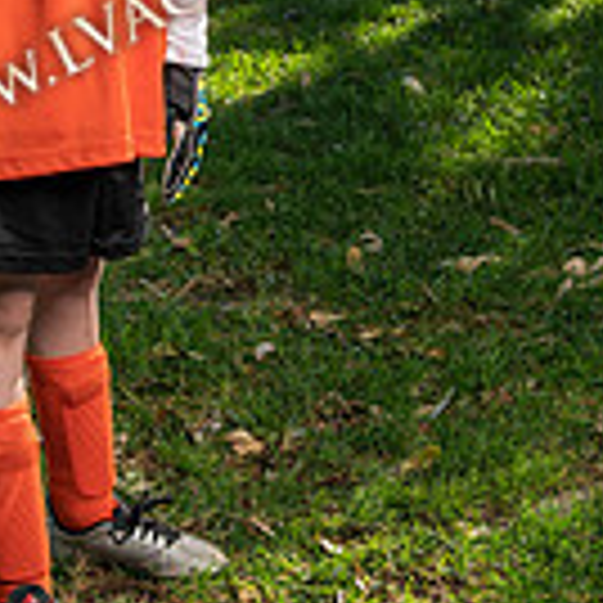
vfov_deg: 18.5
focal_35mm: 91
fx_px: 1793
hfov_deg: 18.8
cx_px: 86
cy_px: -18
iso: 100
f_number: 5.6
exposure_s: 1/160
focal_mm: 32
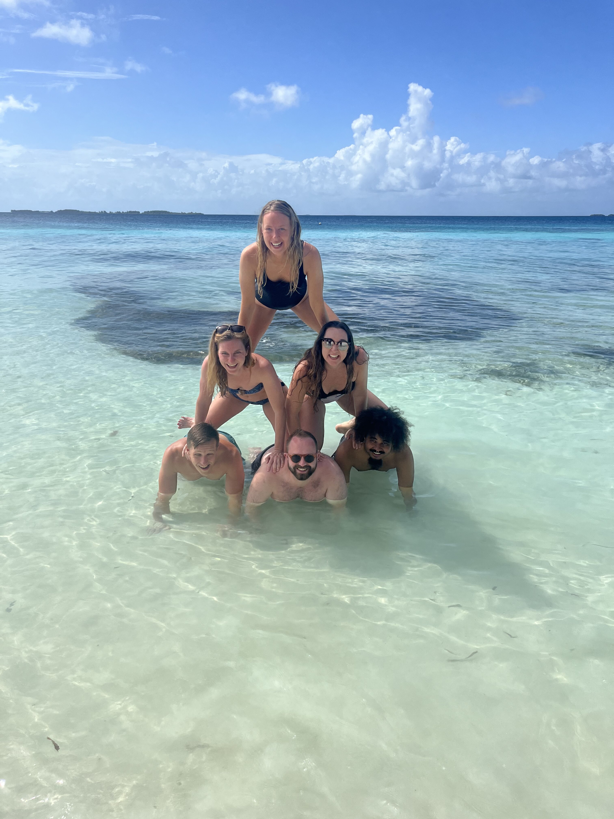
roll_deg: +0.1
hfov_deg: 53.1
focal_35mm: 26
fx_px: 615
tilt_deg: -15.0
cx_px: 307
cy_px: 410
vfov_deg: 67.3
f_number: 1.6
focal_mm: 5.1
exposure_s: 1/6494
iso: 50
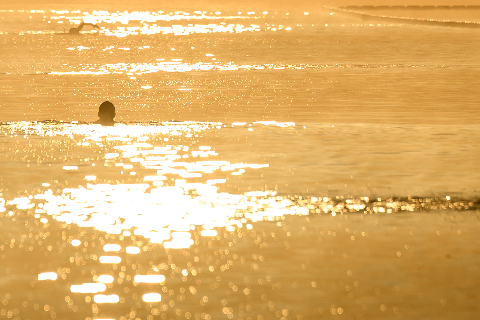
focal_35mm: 729
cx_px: 100
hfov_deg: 2.8
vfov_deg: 1.9
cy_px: -45
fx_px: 9717
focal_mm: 200
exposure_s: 1/26000
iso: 125
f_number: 4
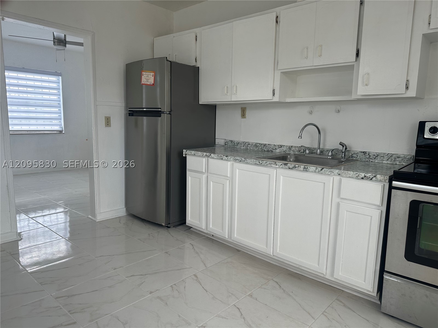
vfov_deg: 56.8
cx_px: 219
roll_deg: -1.2
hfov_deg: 71.6
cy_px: 164
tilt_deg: -8.5
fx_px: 304
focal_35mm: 24
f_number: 1.78
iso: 64
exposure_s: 1/121
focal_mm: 6.86
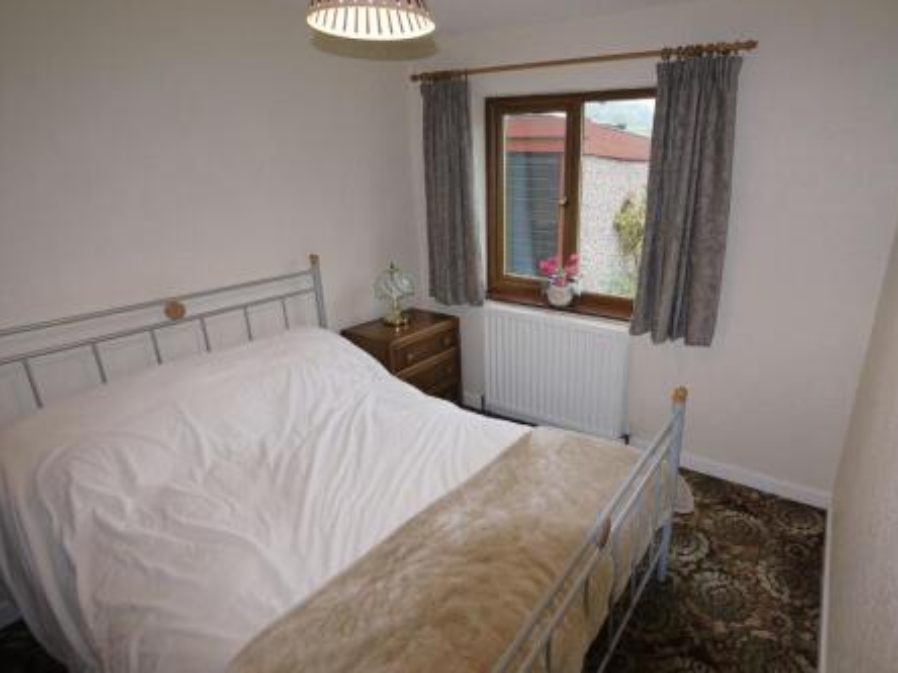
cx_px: 539
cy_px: 339
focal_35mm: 21
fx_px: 545
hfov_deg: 78.1
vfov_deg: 63.4
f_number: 4
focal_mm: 8
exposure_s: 1/30
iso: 160
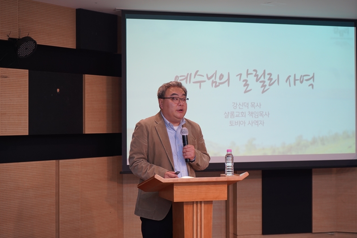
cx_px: 178
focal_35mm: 70
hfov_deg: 28.8
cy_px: 119
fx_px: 694
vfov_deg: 19.4
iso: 1000
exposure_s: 1/160
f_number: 4
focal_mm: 70
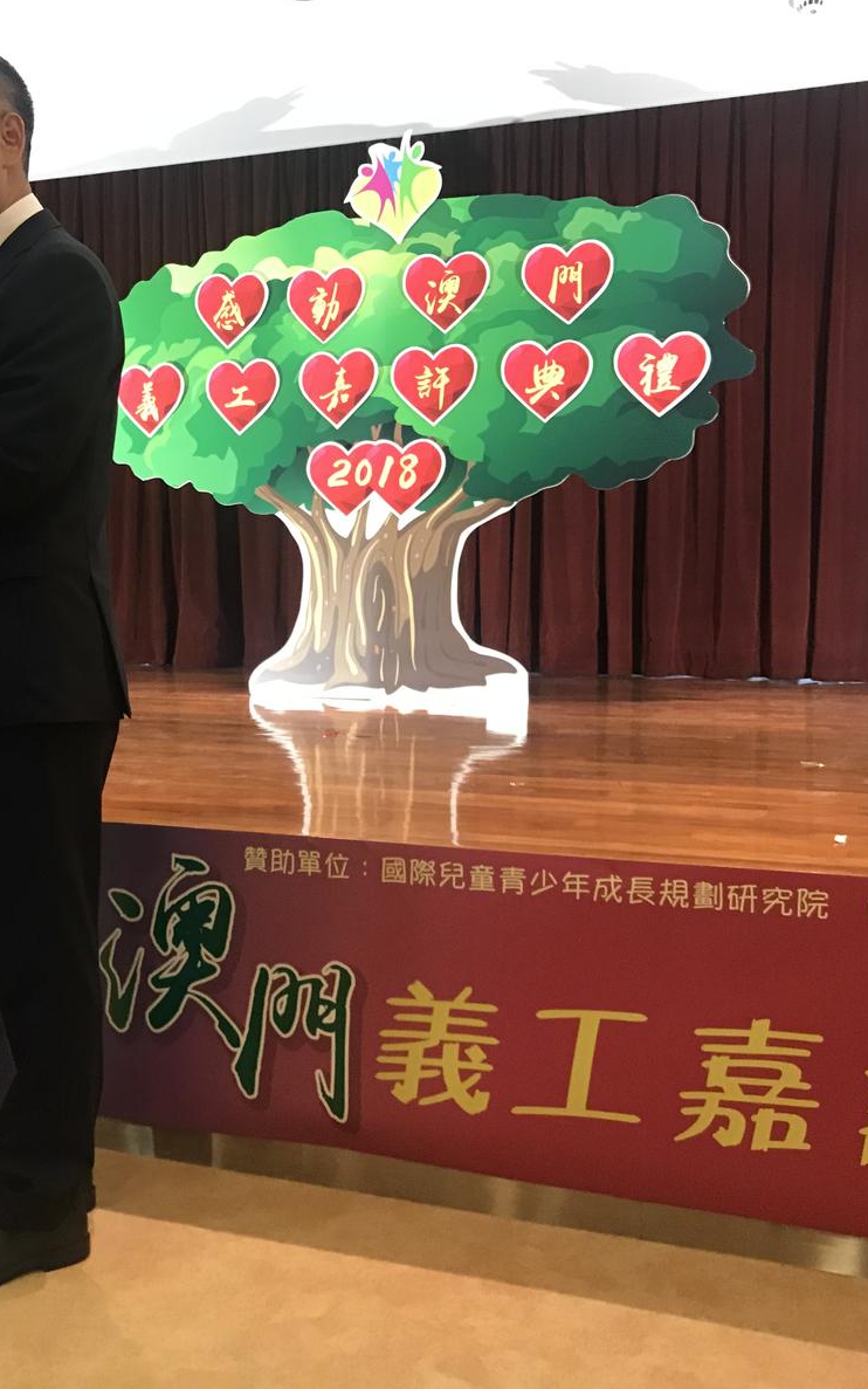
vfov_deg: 49.3
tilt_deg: -5.6
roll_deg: +0.6
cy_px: 690
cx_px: 236
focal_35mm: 40
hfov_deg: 31.5
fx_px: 1514
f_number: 1.8
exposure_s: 1/17
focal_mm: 3.99
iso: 80
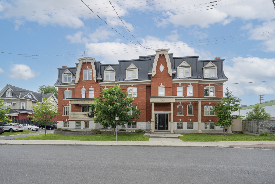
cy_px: 92
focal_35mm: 14
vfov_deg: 81.2
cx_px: 138
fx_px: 107
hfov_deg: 104.3
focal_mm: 14
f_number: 8
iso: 320
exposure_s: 1/320
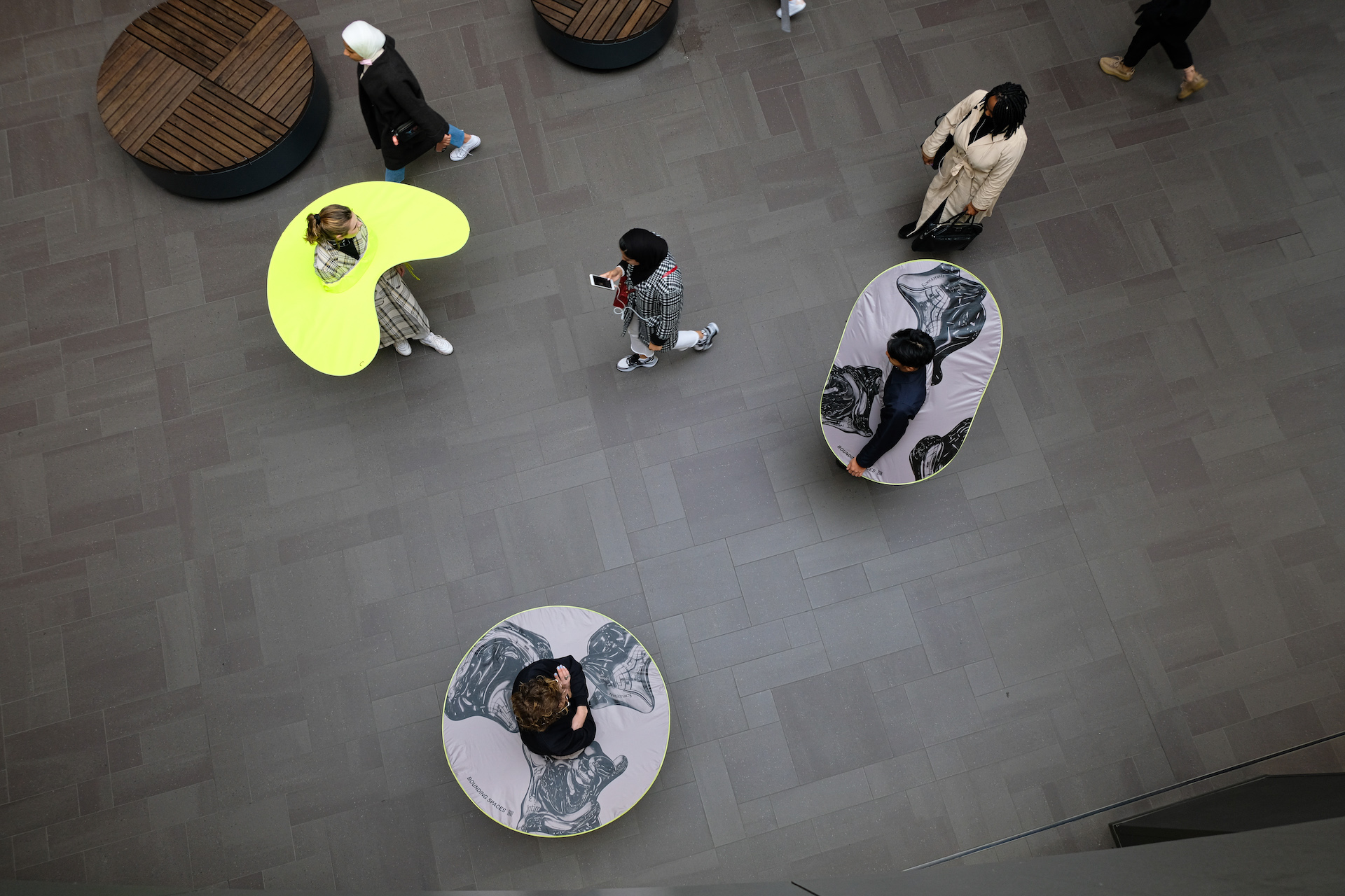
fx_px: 1009
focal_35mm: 27
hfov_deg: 67.4
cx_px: 672
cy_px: 448
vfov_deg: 47.9
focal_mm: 18
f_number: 3.6
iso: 400
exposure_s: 1/140
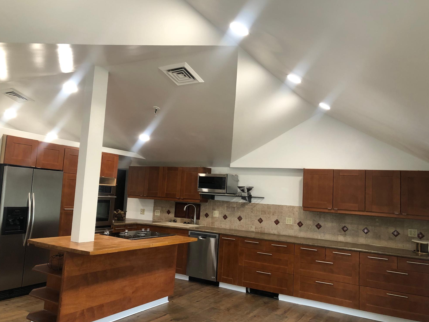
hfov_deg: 61.7
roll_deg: -3.4
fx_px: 359
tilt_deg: +5.6
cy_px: 166
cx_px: 216
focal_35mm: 29
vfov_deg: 48.2
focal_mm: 3.99
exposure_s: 1/20
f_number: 1.8
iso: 40
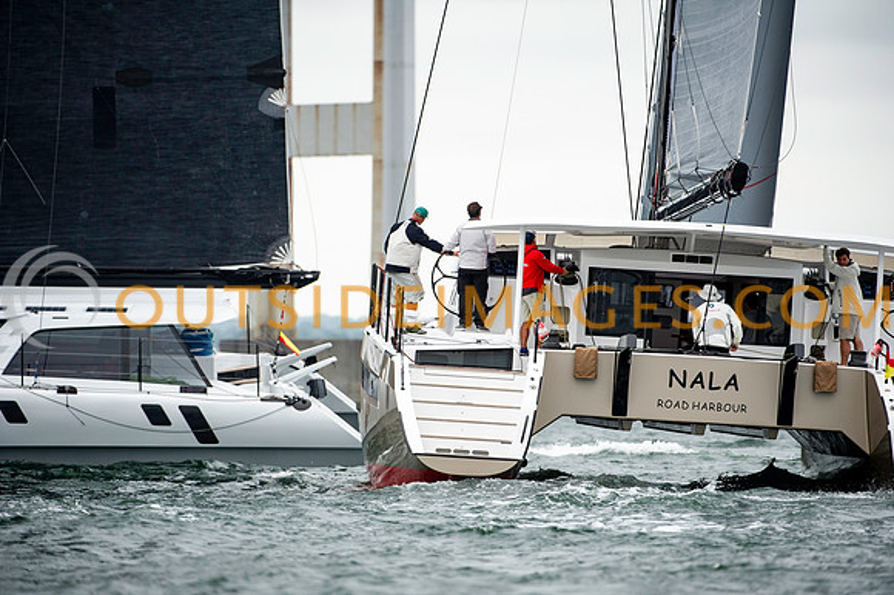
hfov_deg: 6.1
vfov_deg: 4.0
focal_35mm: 340
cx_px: 447
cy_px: 298
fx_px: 8438
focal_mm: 340
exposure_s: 1/800
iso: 500
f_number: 5.6
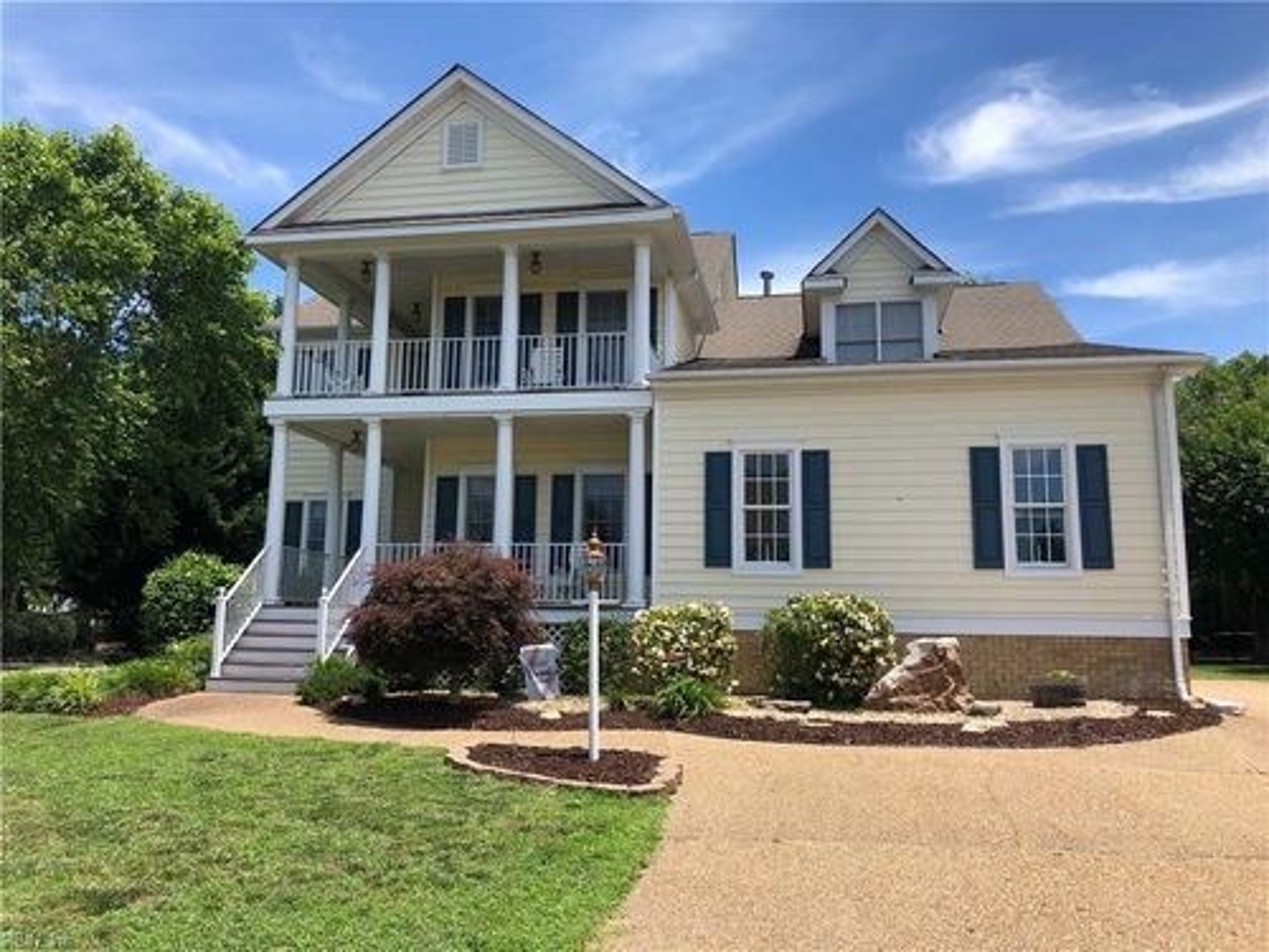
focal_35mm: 28
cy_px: 476
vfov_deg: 49.7
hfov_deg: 63.4
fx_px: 1026
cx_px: 634
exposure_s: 1/1453
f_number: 1.8
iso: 20
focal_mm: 3.99
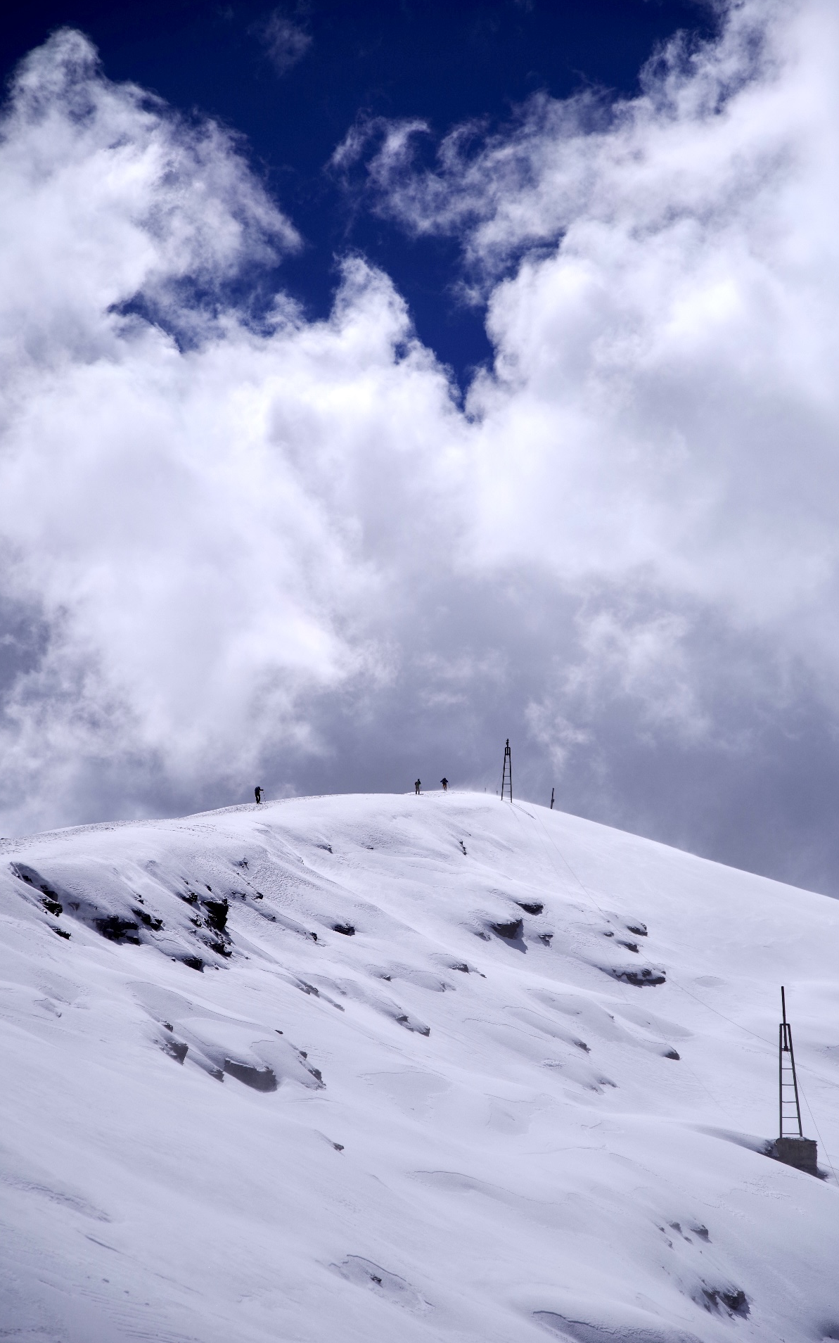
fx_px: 3000
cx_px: 440
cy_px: 672
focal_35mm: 82
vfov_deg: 25.2
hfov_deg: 15.9
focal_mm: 80
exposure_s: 1/4000
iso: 100
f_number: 5.6
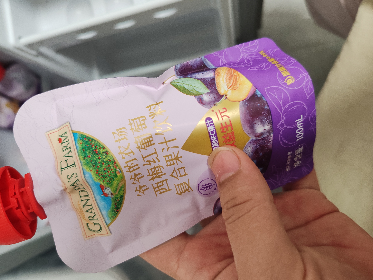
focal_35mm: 27
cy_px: 140
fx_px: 291
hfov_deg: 65.3
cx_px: 186
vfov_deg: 51.4
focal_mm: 6.12
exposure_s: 1/50
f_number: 1.9
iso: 1600
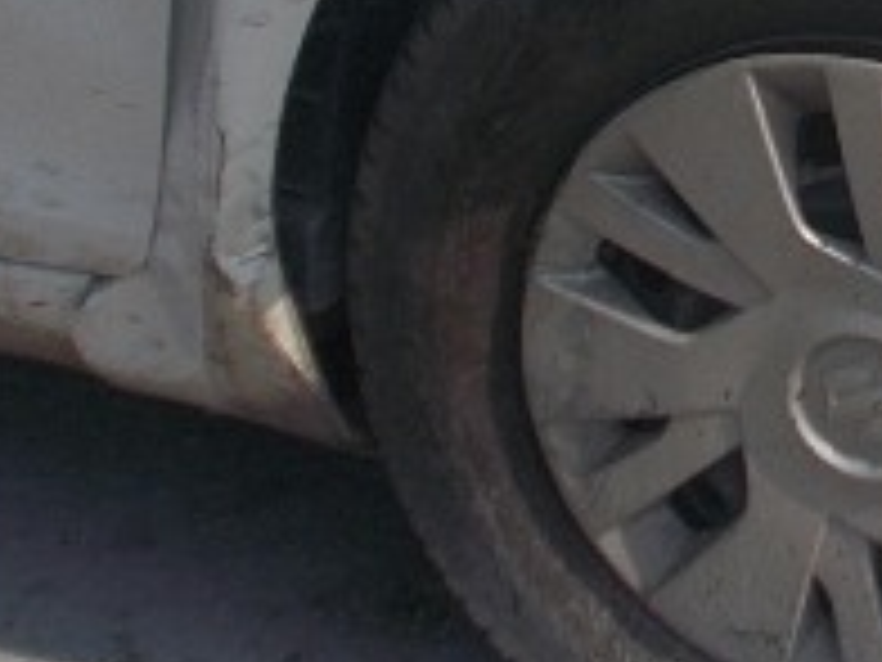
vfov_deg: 9.0
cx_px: 1238
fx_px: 4051
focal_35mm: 159
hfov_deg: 12.0
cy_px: -410
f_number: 9.8
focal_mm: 6.9
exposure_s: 1/125
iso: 80
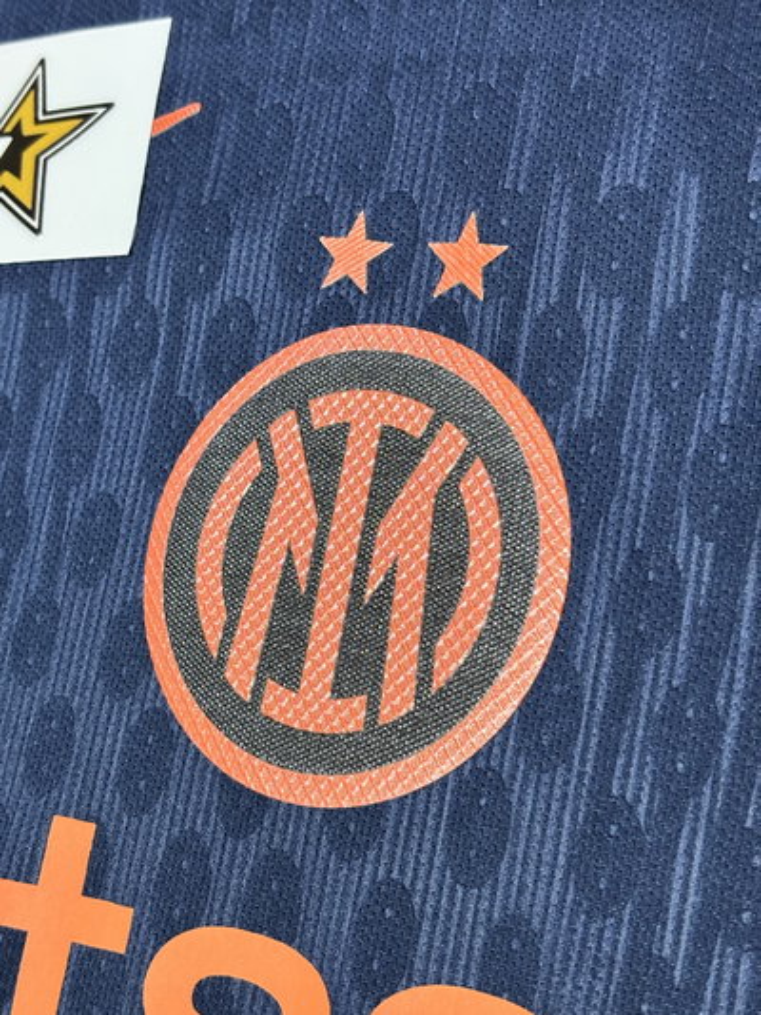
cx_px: 380
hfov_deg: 28.0
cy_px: 508
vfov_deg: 36.8
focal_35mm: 52
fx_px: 1524
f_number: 1.6
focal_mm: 5.96
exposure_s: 1/33
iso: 250
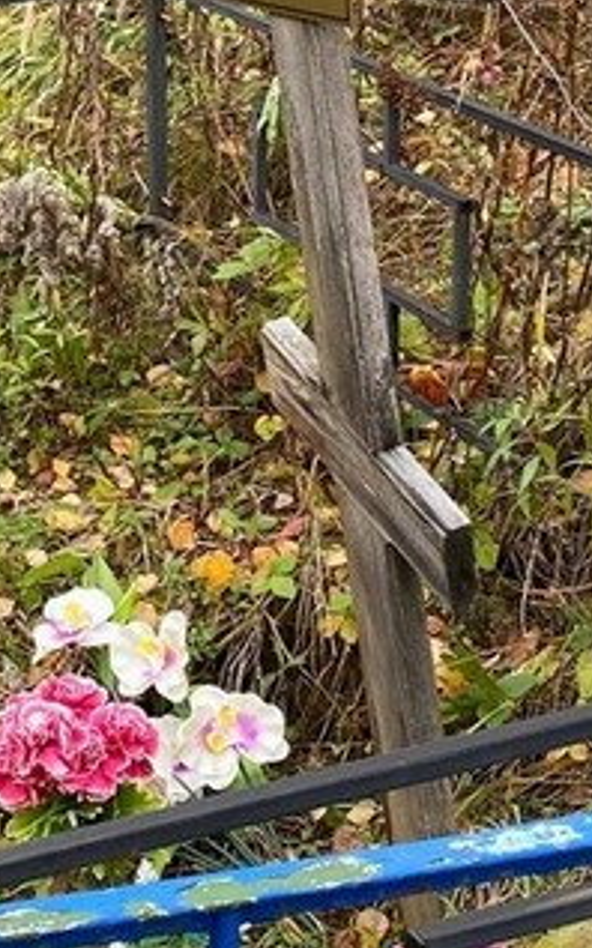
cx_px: -308
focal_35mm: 89
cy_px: 111
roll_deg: -7.1
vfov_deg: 22.8
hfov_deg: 13.8
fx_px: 2299
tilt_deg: -3.5
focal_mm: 4.25
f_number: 1.8
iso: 32
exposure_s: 1/123
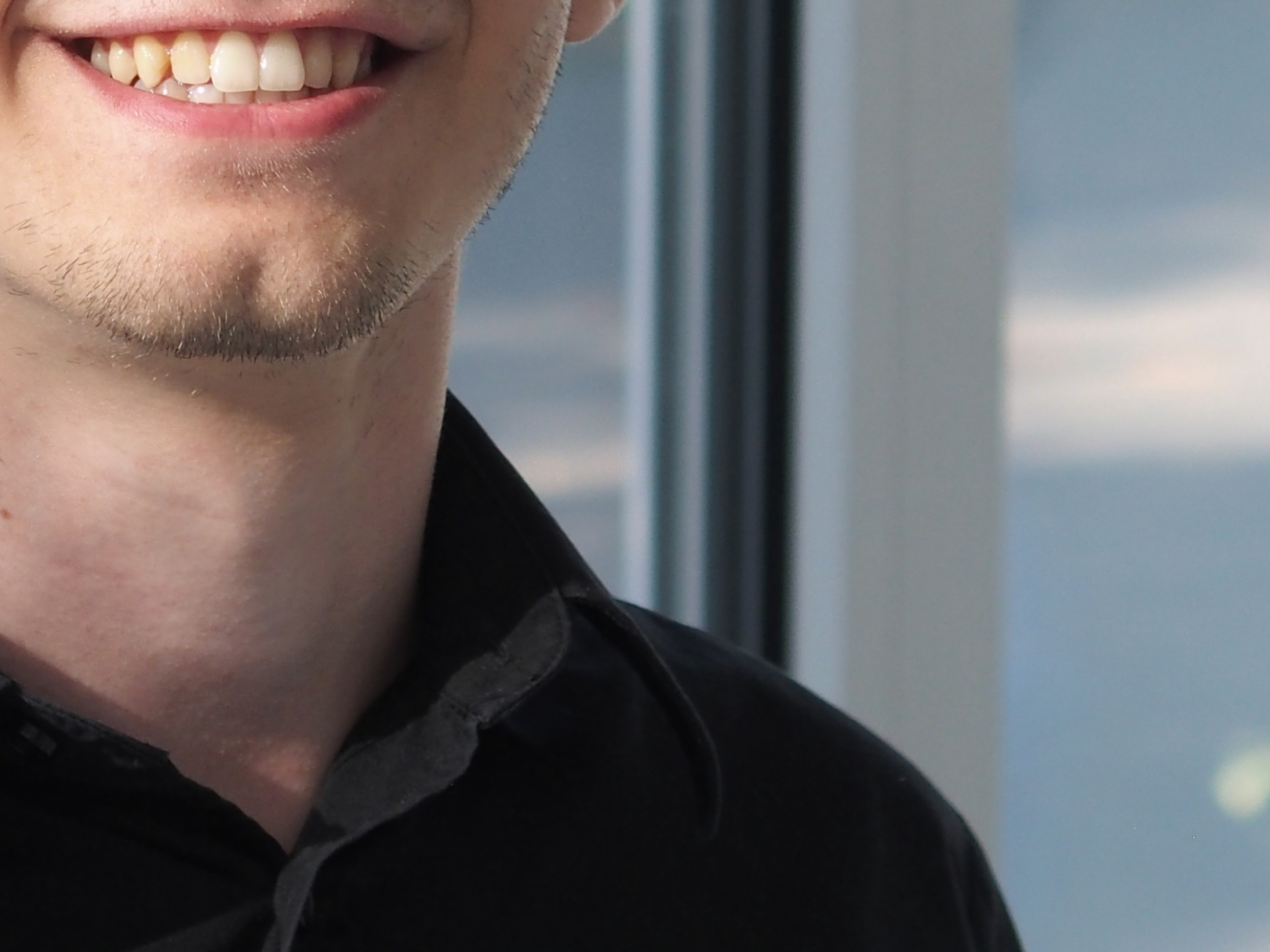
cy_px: -114
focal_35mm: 304
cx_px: 197
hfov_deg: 6.5
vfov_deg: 4.9
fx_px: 11152
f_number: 2.8
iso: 100
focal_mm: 26.2
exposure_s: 1/250
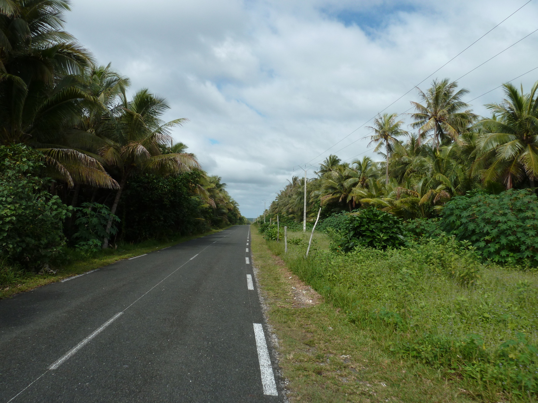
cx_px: 269
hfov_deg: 69.4
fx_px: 389
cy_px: 202
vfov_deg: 54.9
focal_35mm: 25
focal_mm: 4.1
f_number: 5
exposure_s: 1/400
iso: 80
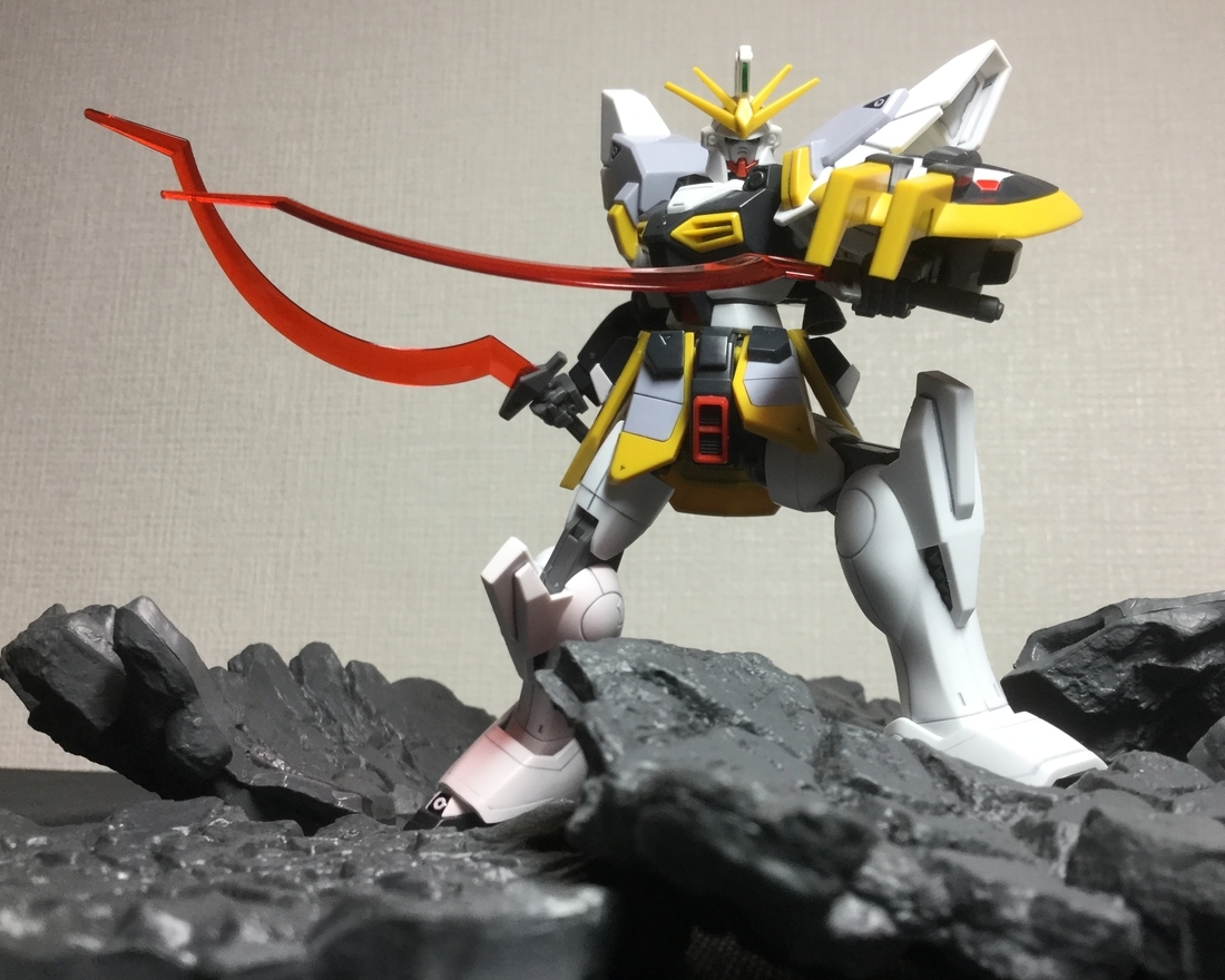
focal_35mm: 33
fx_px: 1196
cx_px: 650
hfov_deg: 54.2
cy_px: 491
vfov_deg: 44.5
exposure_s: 1/30
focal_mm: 3.3
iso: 25
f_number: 2.4
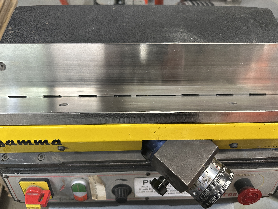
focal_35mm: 24
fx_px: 193
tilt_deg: -61.0
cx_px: 139
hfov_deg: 71.6
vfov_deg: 56.8
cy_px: 104
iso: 200
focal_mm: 6.86
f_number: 1.78
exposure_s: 1/64
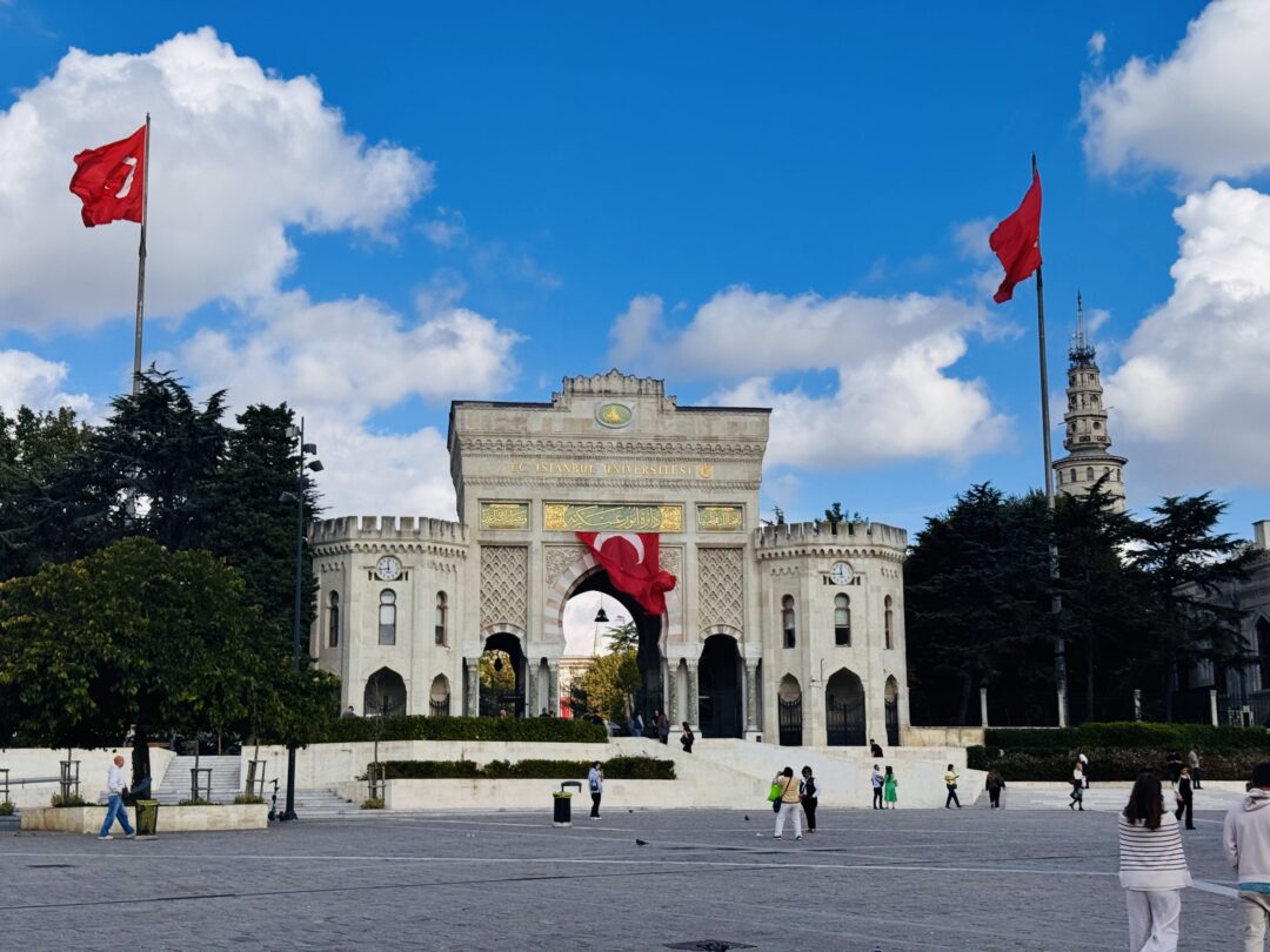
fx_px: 1761
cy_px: 476
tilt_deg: +10.6
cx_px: 635
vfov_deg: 30.3
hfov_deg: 39.7
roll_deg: +0.5
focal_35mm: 48
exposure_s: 1/5848
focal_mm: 6.76
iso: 64
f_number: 1.78
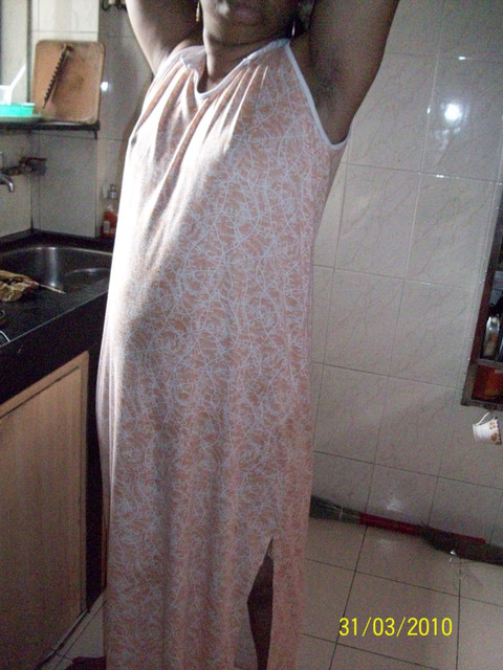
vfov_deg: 54.0
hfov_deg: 41.8
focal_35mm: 34
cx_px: 252
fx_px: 659
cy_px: 335
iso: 800
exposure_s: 1/128
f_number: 2.8
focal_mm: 5.7
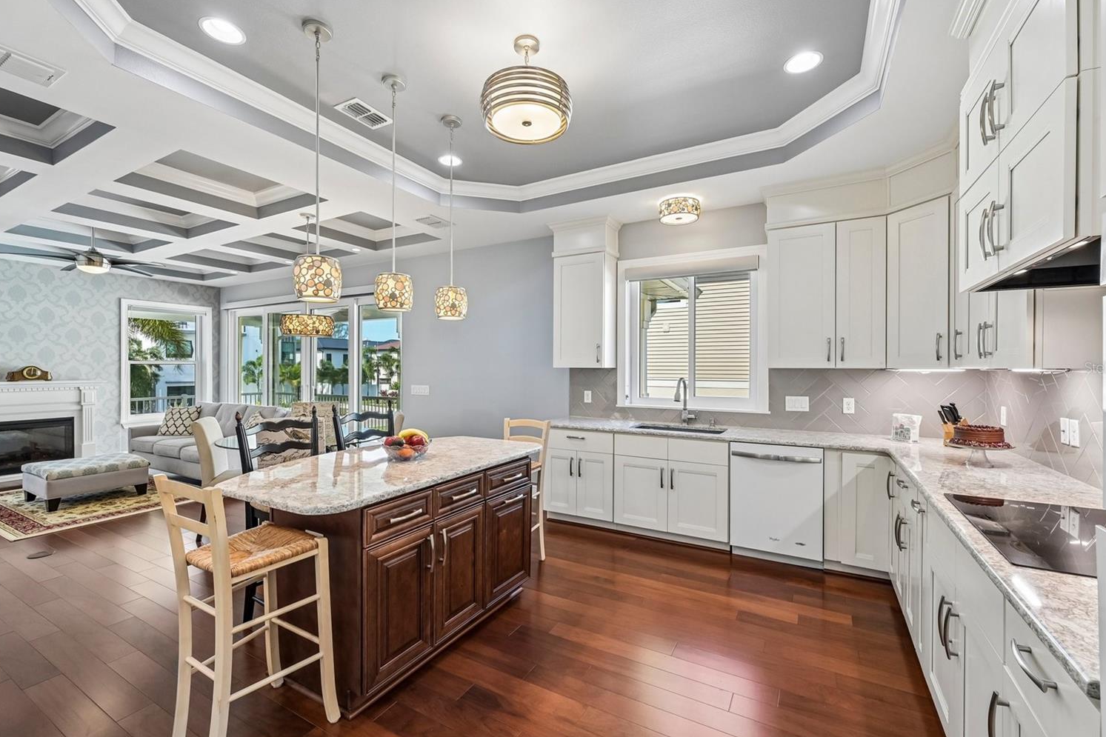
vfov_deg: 77.3
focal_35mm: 15
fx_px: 461
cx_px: 558
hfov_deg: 100.4
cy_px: 367
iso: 400
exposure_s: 1/60
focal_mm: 14
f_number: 8
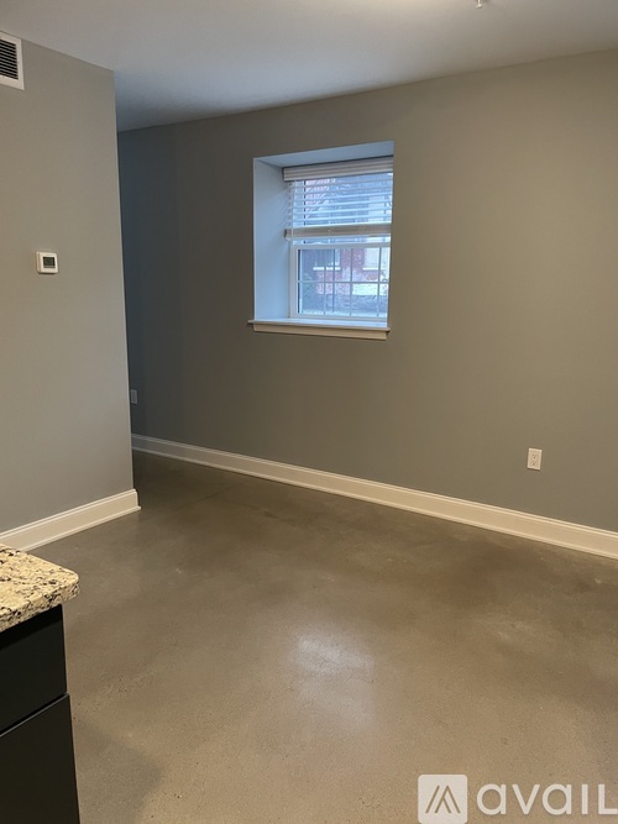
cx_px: 309
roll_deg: +0.1
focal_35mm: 26
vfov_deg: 67.3
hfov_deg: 53.0
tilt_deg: -12.1
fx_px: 619
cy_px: 412
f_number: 1.6
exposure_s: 1/60
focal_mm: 4.2
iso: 320
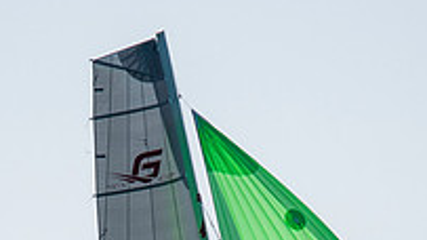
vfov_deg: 0.8
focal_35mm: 1522
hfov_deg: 1.4
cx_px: 161
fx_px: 17226
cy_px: 415
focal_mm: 300
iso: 250
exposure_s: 1/5000
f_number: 4
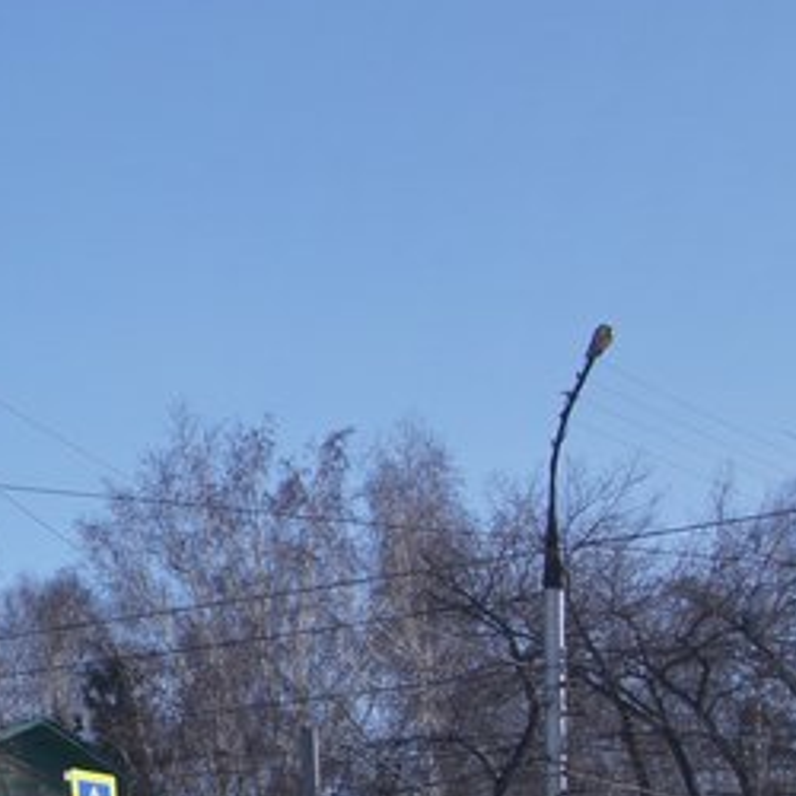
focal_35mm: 114
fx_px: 2966
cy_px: 551
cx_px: -398
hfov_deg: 14.3
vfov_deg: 15.2
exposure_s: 1/500
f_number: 9
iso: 200
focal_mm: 28
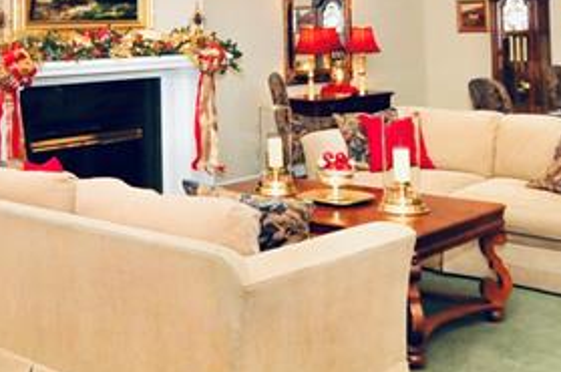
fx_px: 856
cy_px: -46
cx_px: 143
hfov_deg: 35.5
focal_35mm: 55
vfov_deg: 23.0
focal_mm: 10
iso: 1000
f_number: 4.5
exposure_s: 1/125
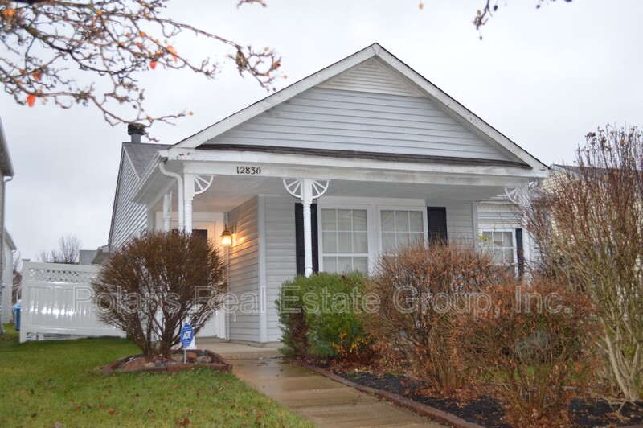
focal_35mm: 36
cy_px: 214
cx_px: 322
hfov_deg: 53.2
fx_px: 642
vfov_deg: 36.8
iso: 400
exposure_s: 1/60
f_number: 4
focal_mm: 24
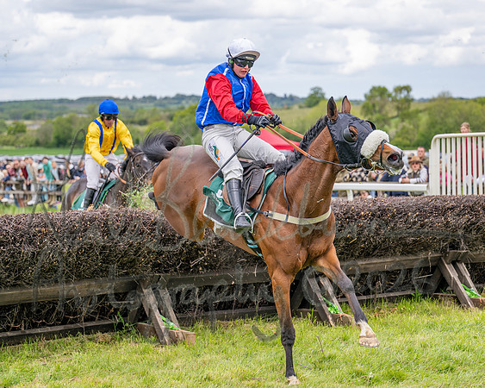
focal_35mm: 87
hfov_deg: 22.0
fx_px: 1245
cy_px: 174
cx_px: 261
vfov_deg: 17.7
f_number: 2.8
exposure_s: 1/1600
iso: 200
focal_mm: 70
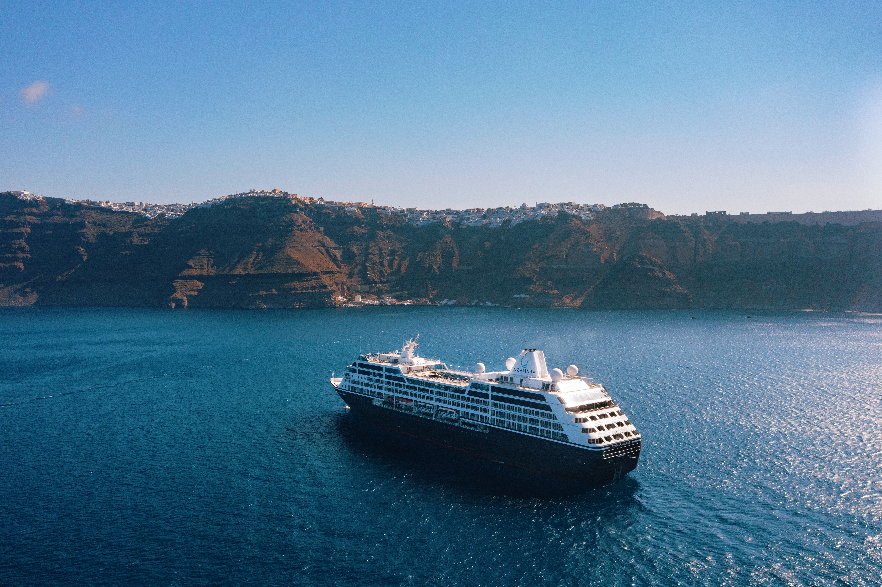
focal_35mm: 28
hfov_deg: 65.5
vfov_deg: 46.4
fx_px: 686
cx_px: 441
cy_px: 294
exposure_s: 1/200
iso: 400
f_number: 4.5
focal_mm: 10.26
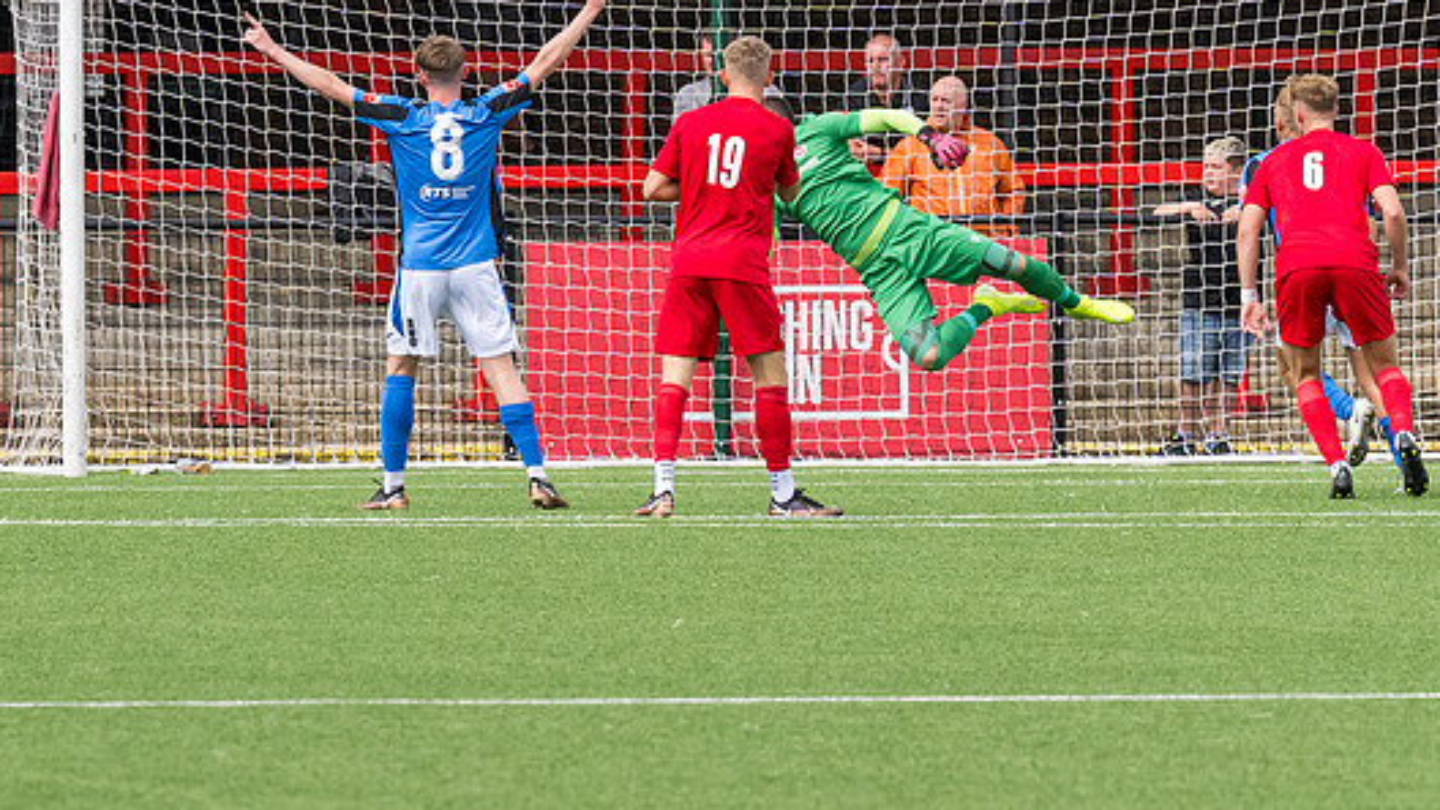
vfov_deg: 2.0
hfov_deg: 3.5
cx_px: 286
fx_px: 23597
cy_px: 430
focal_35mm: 618
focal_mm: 170
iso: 800
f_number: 6.3
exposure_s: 1/2500
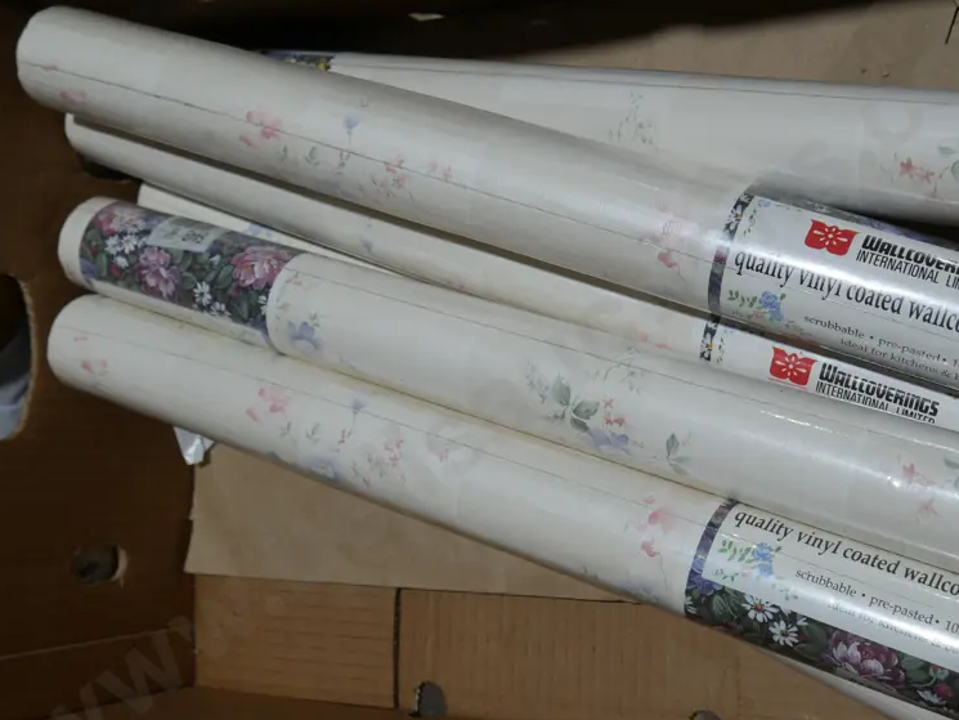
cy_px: 362
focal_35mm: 44
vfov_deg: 32.9
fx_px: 1219
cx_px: 563
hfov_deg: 42.8
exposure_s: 1/160
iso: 200
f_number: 4.5
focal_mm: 16
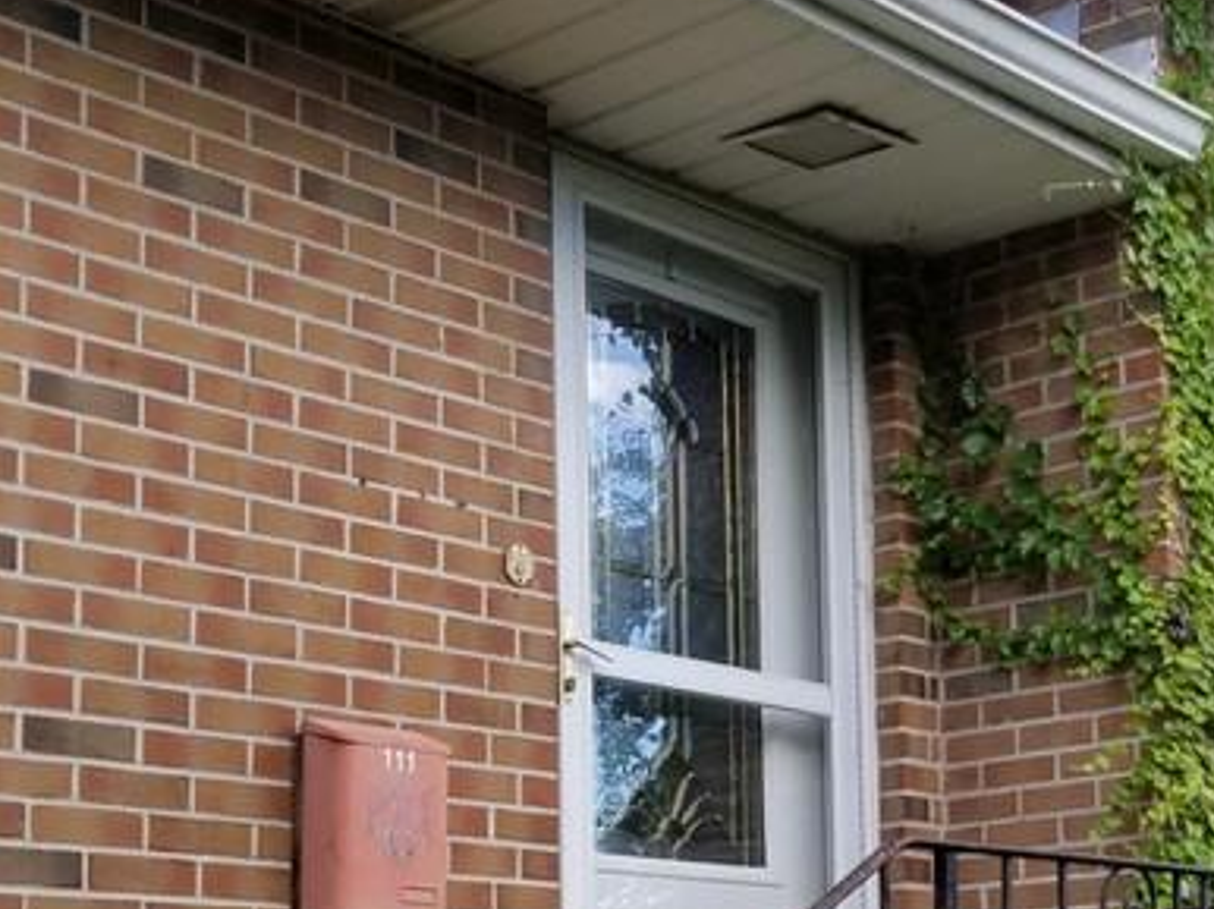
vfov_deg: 20.9
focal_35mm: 69
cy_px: 805
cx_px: 1000
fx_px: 2418
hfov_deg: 27.5
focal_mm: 4.25
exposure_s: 1/395
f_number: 1.7
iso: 50
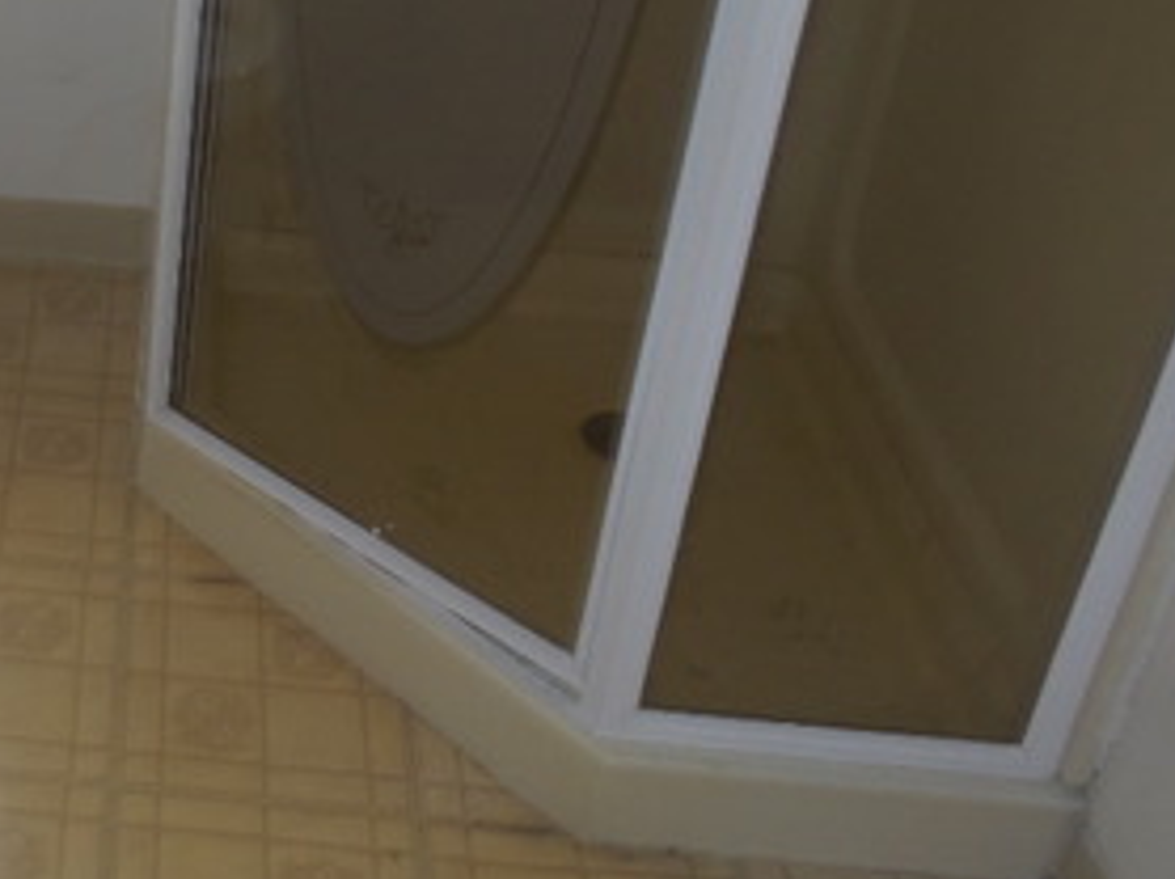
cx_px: 25
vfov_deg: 26.2
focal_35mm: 53
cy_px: 21
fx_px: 1797
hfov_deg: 33.4
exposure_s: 1/30
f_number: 2.8
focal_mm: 4.1
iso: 100
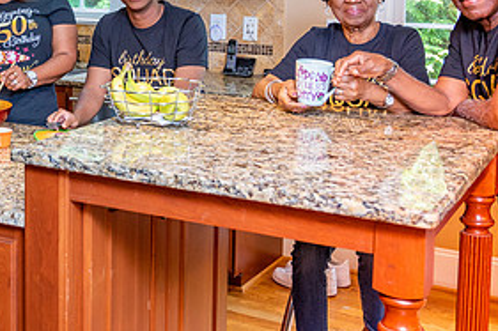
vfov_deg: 20.0
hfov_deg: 28.8
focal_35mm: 67
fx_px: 926
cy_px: 46
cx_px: 40
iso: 1250
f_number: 4.5
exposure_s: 1/125
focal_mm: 28
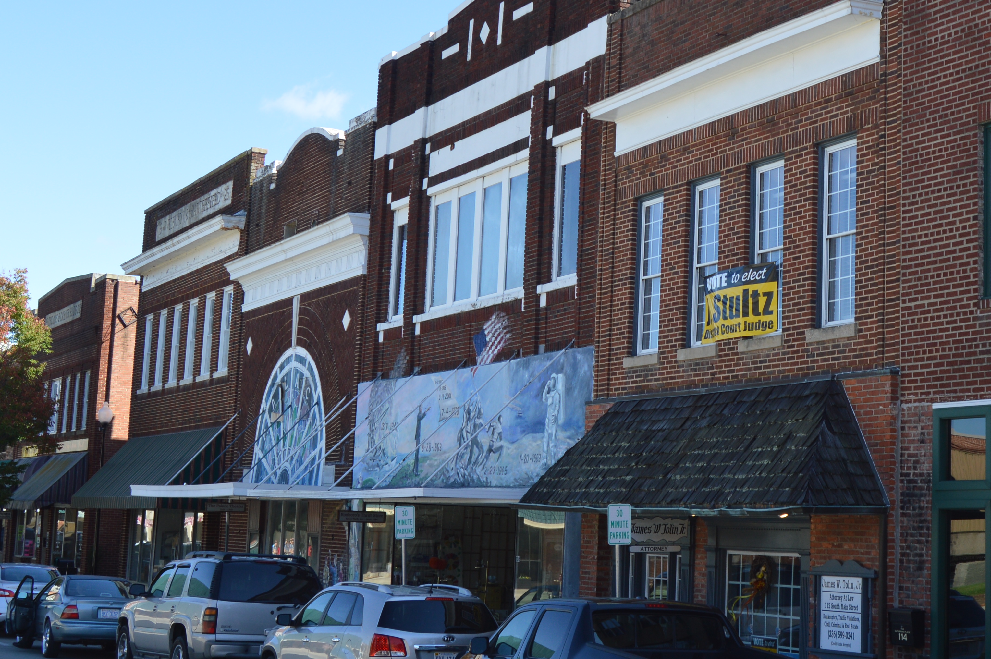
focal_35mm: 65
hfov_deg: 30.6
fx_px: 1788
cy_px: 218
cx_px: 719
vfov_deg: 20.8
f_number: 6.3
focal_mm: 22
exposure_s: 1/160
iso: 100
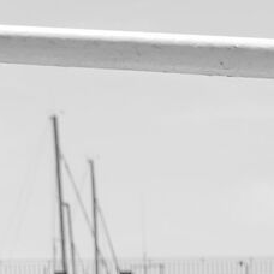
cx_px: -627
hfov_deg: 5.2
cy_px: 615
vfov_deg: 5.4
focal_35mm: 313
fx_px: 2803
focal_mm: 35
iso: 100
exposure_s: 1/250
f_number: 6.8
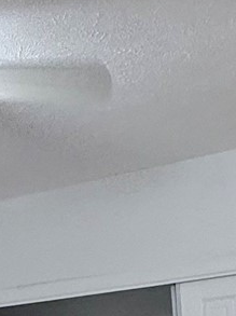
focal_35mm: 98
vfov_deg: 18.3
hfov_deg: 15.0
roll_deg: +3.6
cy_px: 439
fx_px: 893
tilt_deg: -2.9
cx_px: 81
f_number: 2.2
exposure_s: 1/120
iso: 250
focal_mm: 2.22
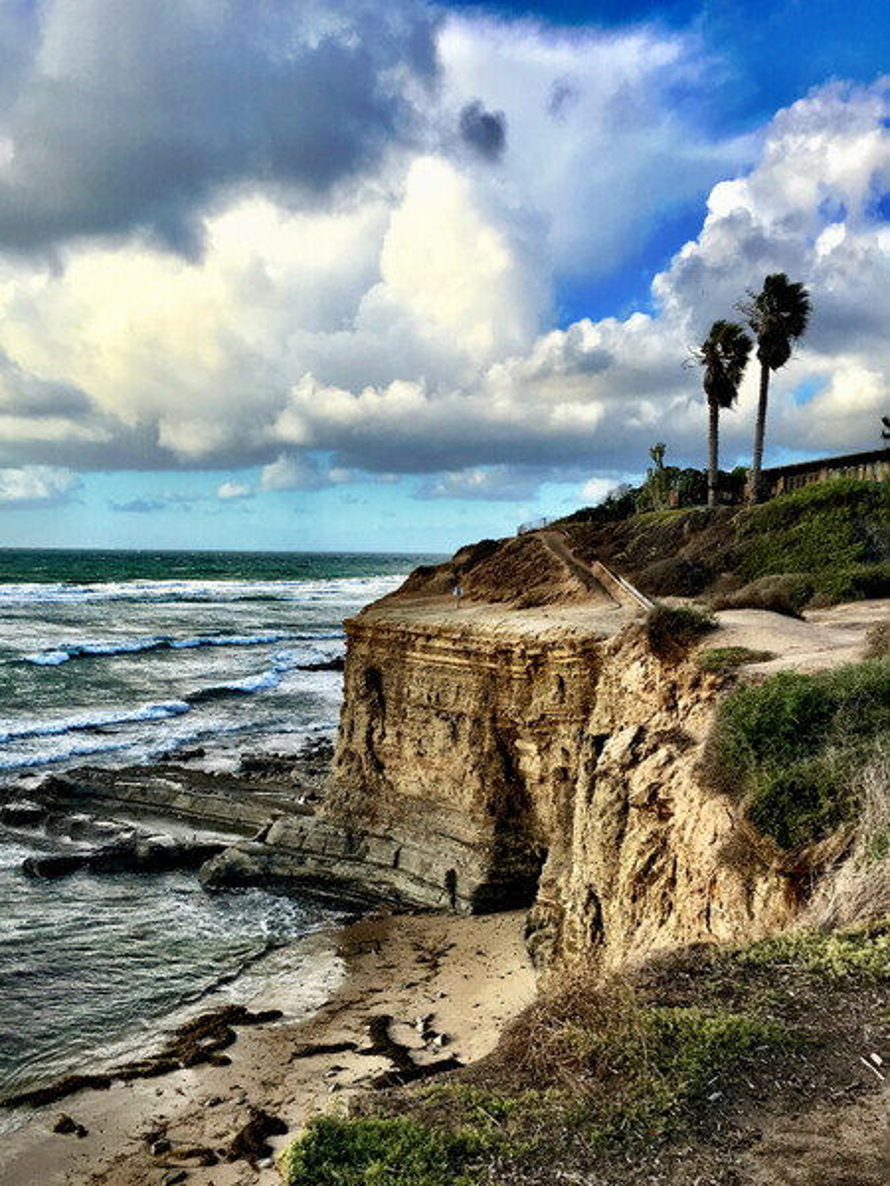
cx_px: 445
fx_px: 994
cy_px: 593
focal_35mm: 29
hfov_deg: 48.2
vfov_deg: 61.7
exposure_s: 1/1166
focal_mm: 4.15
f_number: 2.2
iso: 25
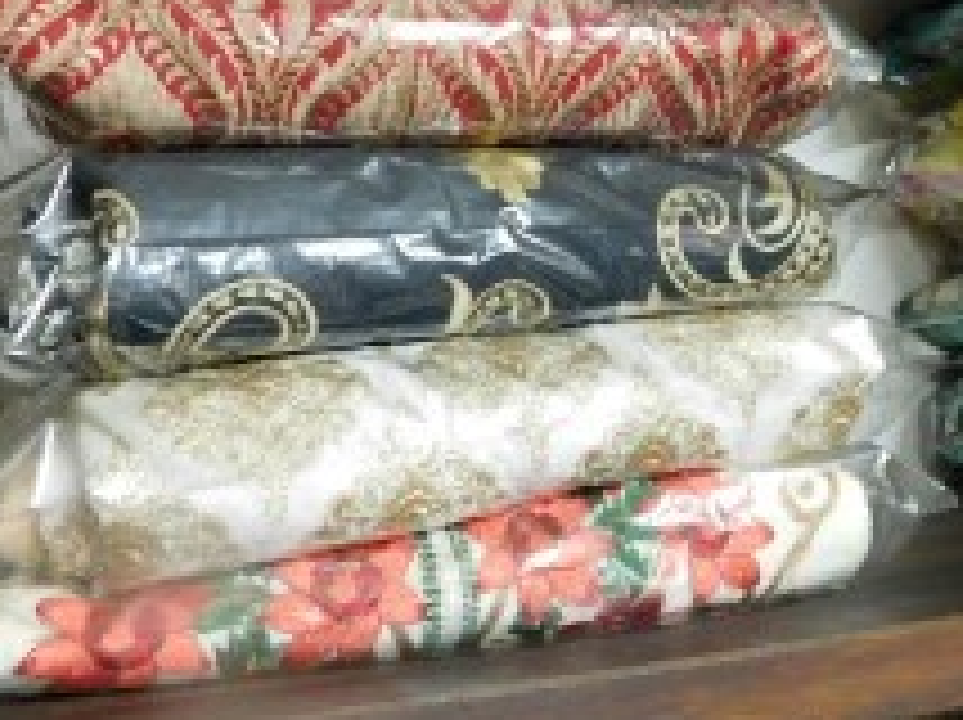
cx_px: 709
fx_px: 1278
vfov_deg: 30.6
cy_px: 130
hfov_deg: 40.3
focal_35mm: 46
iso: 500
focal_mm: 4
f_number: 3
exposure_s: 1/8
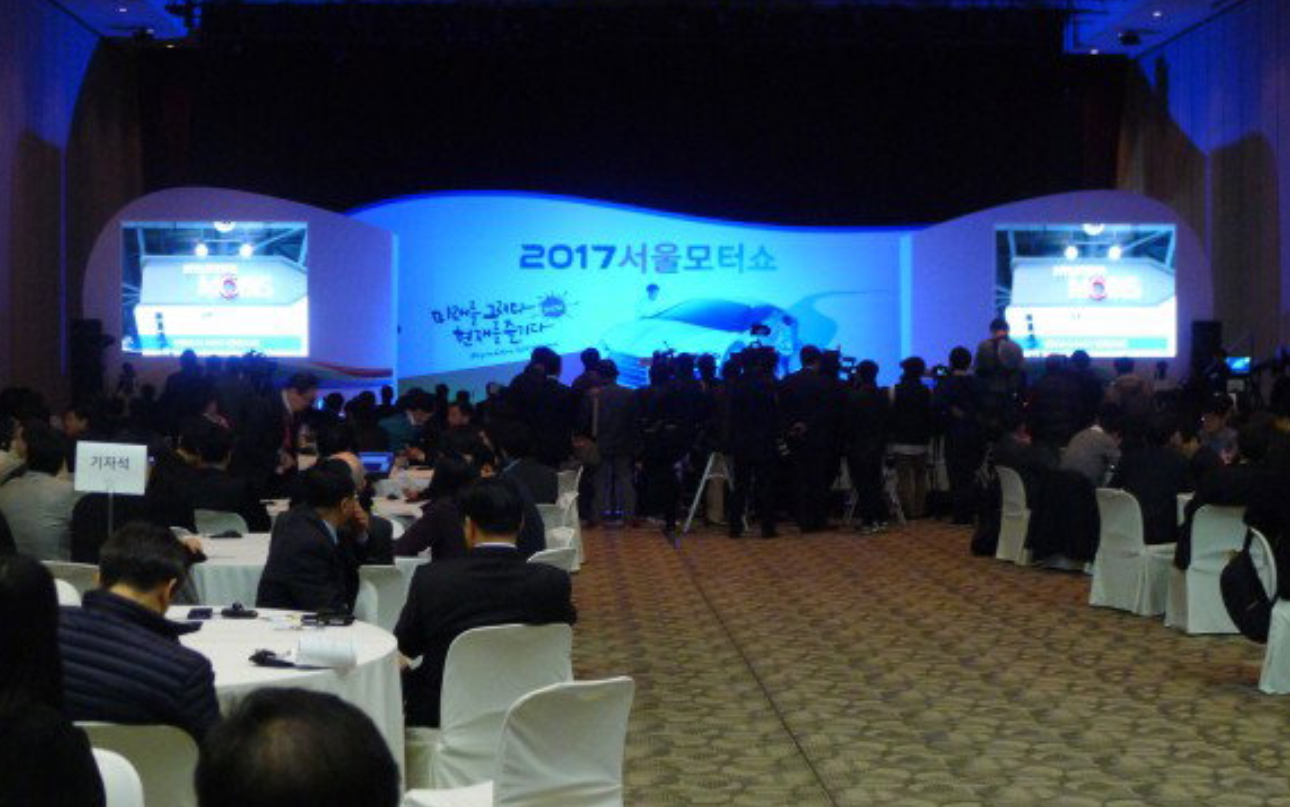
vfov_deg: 22.8
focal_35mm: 57
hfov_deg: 35.7
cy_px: 415
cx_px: 639
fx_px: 2004
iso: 800
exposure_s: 1/40
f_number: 2.8
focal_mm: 11.7
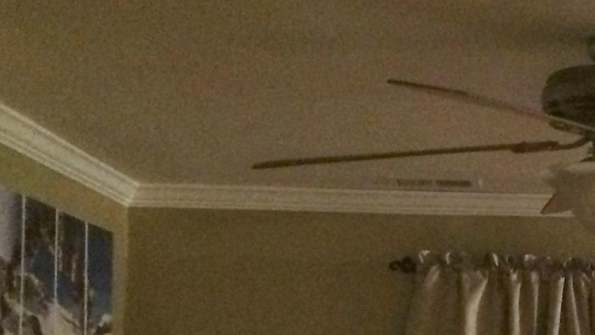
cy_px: 406
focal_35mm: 103
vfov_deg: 11.5
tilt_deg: +1.9
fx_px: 1625
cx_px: 704
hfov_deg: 19.6
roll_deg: -1.3
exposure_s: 1/17
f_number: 2.2
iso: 320
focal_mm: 4.15
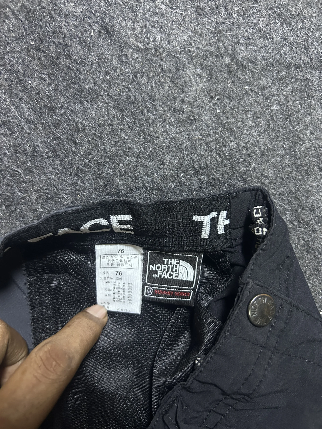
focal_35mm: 26
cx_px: 161
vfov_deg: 67.3
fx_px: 322
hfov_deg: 53.1
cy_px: 214
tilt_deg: -67.6
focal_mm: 5.7
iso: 500
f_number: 1.5
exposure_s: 1/50
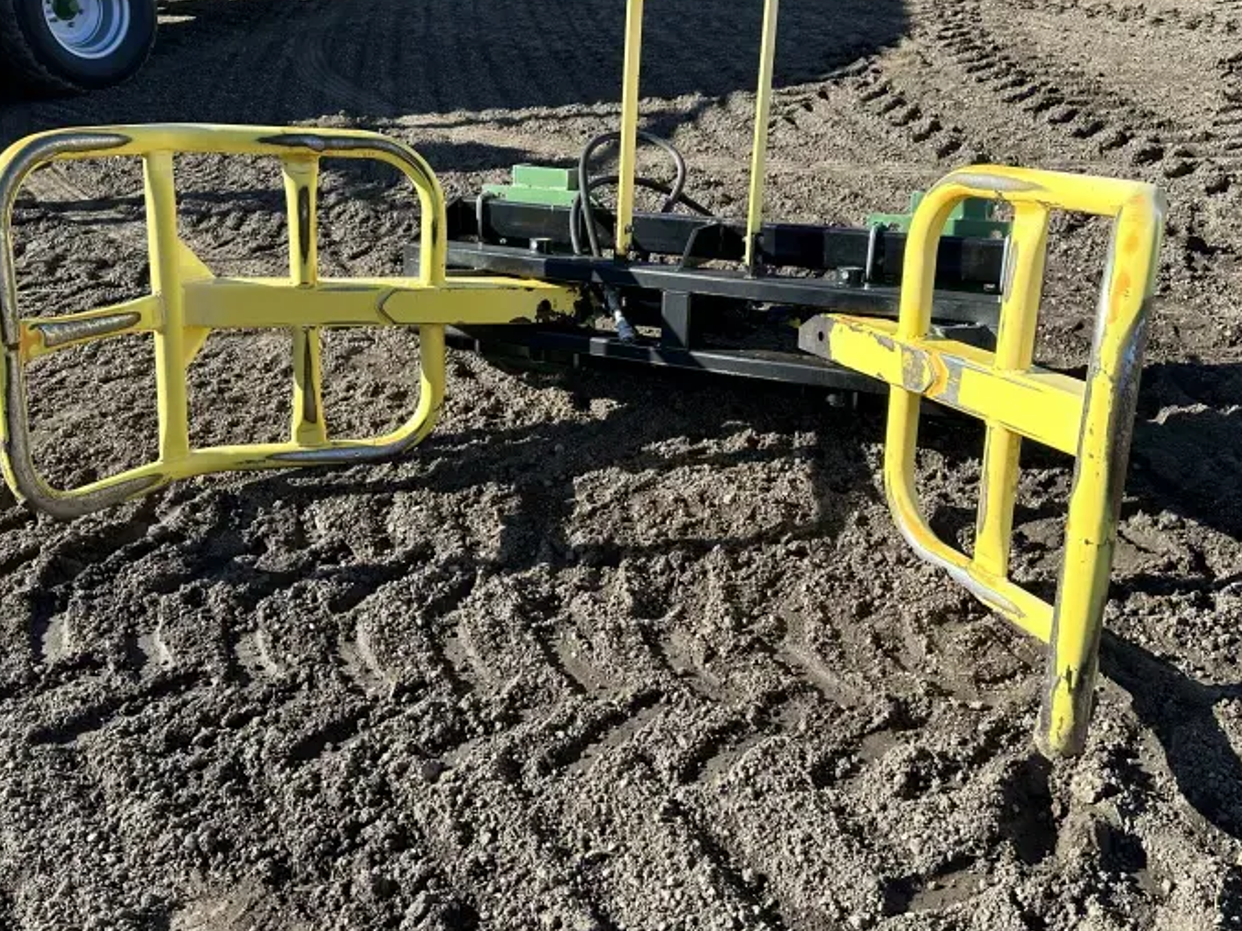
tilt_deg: -27.0
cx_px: 595
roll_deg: +3.7
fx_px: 1219
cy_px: 427
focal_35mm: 34
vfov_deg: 41.7
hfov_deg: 54.0
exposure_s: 1/1304
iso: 80
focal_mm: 6.86
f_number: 1.78
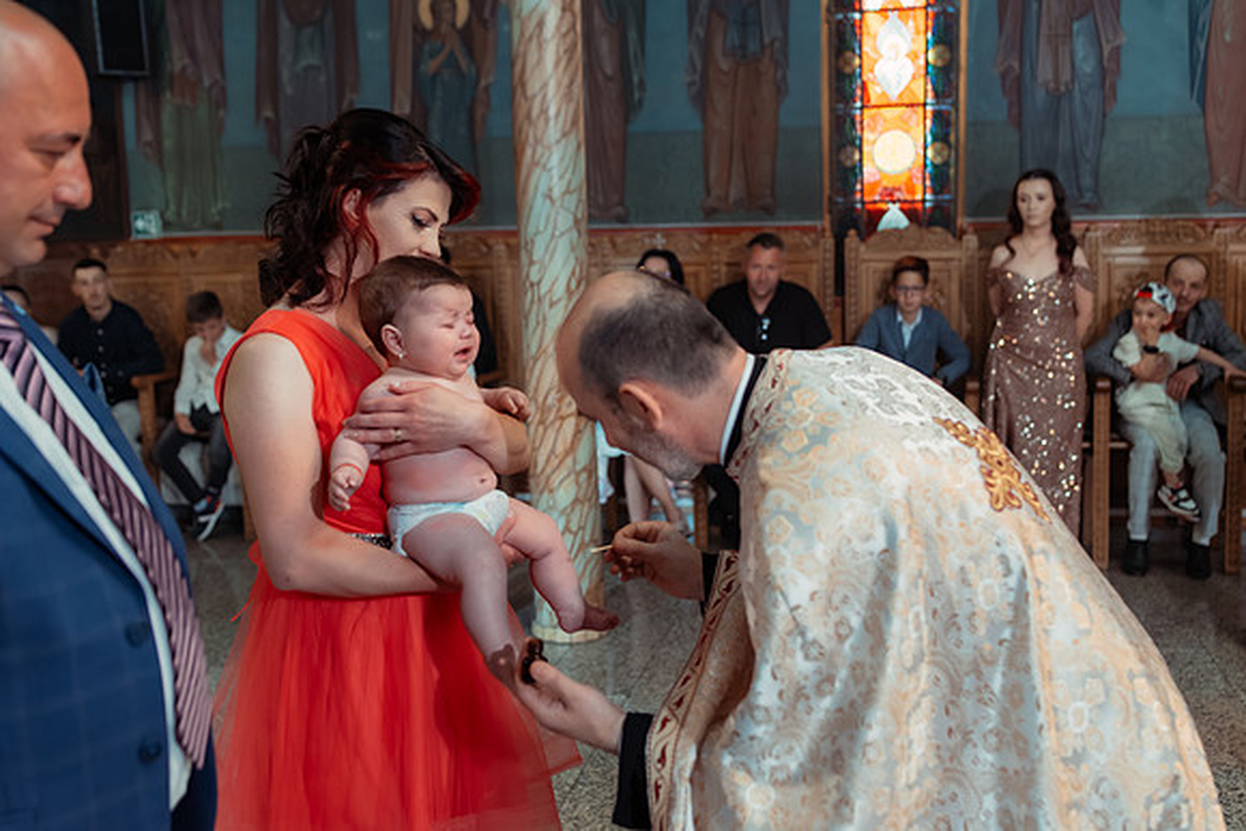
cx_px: 656
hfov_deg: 51.5
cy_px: 401
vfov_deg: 35.7
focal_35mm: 37
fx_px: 1291
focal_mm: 35
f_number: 2.8
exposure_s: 1/200
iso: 1600
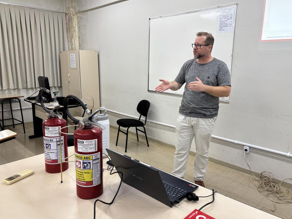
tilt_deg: -9.9
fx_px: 228
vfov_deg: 51.4
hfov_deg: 65.3
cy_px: 107
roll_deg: -0.9
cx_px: 150
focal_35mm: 27
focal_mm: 5.96
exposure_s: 1/60
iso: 64
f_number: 1.6
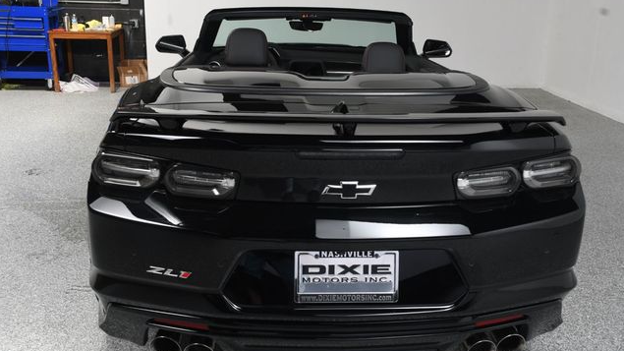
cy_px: 166
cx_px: 312
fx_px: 629
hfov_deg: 52.8
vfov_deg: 31.2
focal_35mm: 38
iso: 100
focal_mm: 24
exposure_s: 1/160
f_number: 10
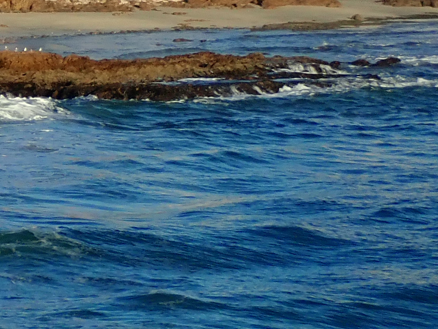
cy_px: 113
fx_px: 2961
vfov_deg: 6.3
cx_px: -338
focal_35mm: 234
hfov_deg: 8.2
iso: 100
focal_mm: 11.78
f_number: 5
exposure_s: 1/500
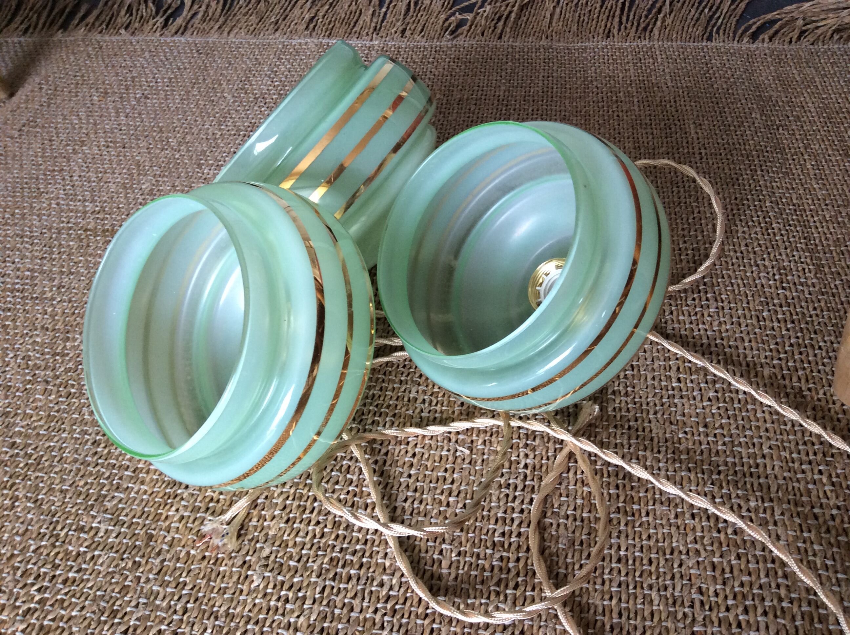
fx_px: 785
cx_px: 425
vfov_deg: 44.1
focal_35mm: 32
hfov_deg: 56.9
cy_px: 318
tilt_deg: -45.4
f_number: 2.4
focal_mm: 3.3
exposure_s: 1/25
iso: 64
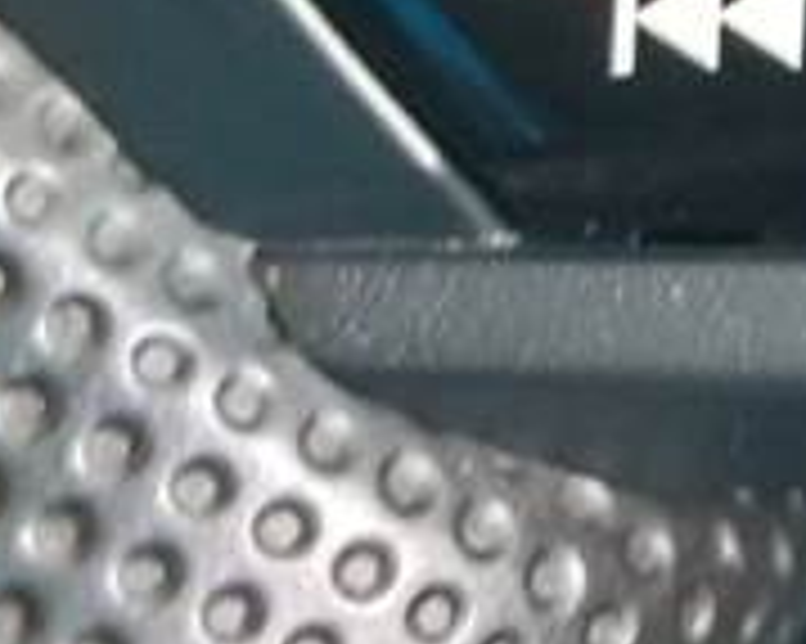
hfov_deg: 10.9
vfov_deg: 9.1
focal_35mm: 162
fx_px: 3862
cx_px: 1603
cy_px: -502
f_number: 1.79
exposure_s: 1/25
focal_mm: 4.84
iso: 2145
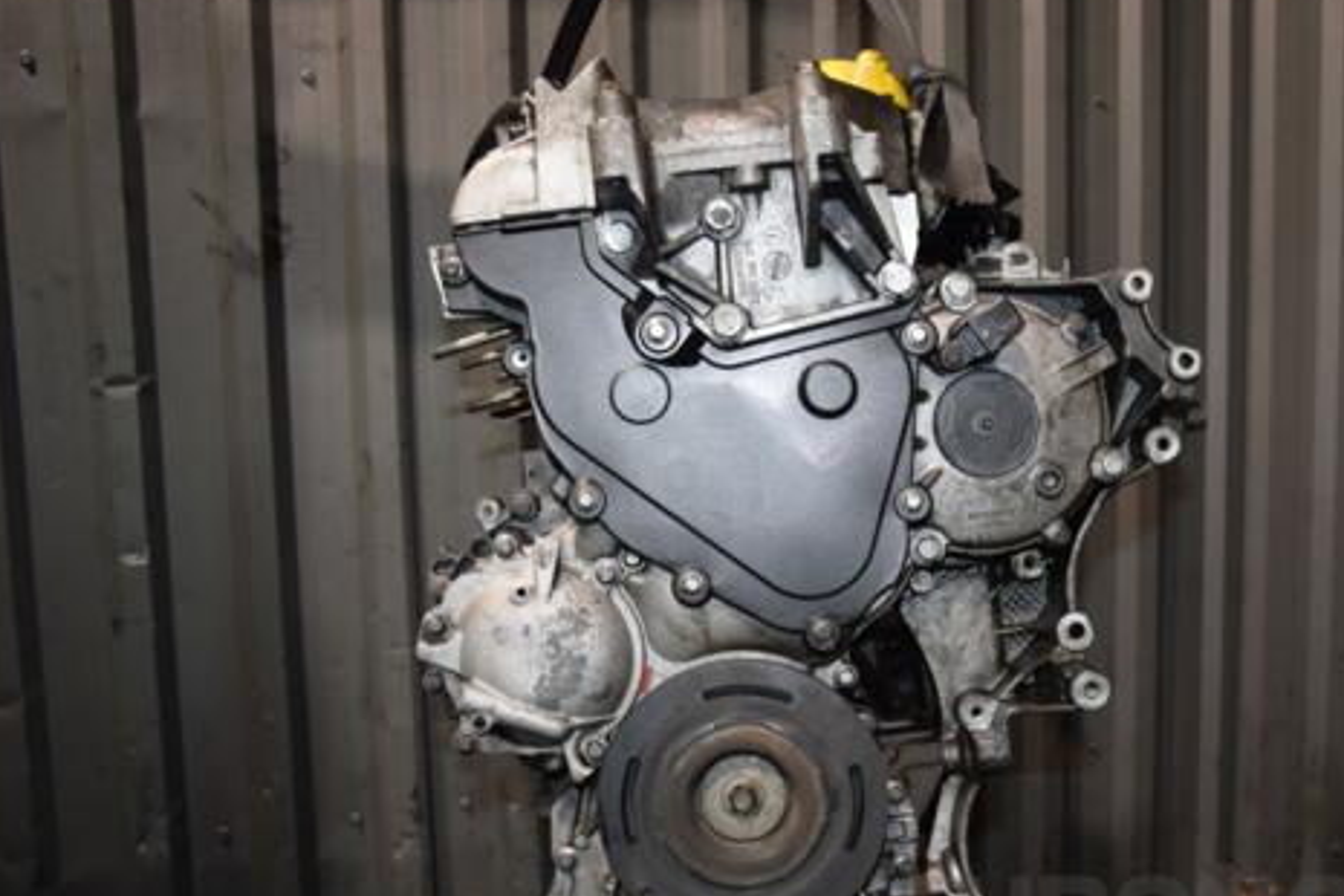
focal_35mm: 41
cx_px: 841
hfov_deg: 47.3
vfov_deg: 32.8
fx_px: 1517
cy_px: 535
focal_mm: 21
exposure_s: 1/60
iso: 800
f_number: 5
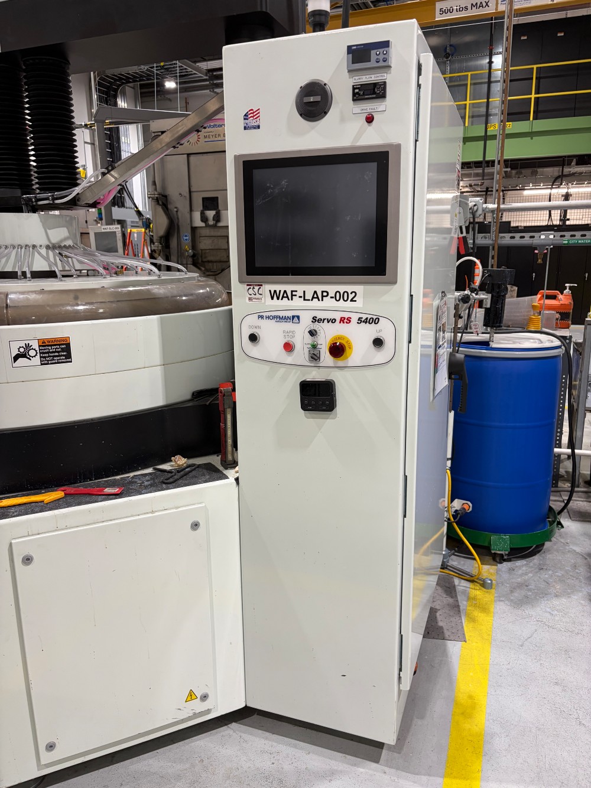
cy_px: 394
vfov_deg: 67.3
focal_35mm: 26
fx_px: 592
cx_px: 296
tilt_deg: -13.6
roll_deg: +0.5
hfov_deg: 53.0
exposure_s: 1/60
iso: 80
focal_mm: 5.96
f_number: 1.6
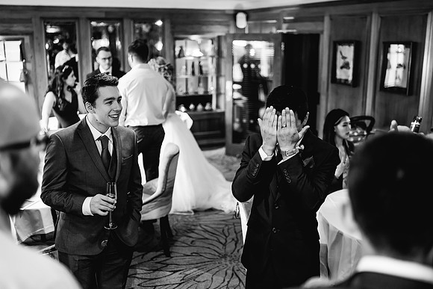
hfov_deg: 50.2
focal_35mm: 38
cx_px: 216
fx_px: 462
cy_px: 144
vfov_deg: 34.7
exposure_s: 1/250
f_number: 1.4
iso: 1250
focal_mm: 35
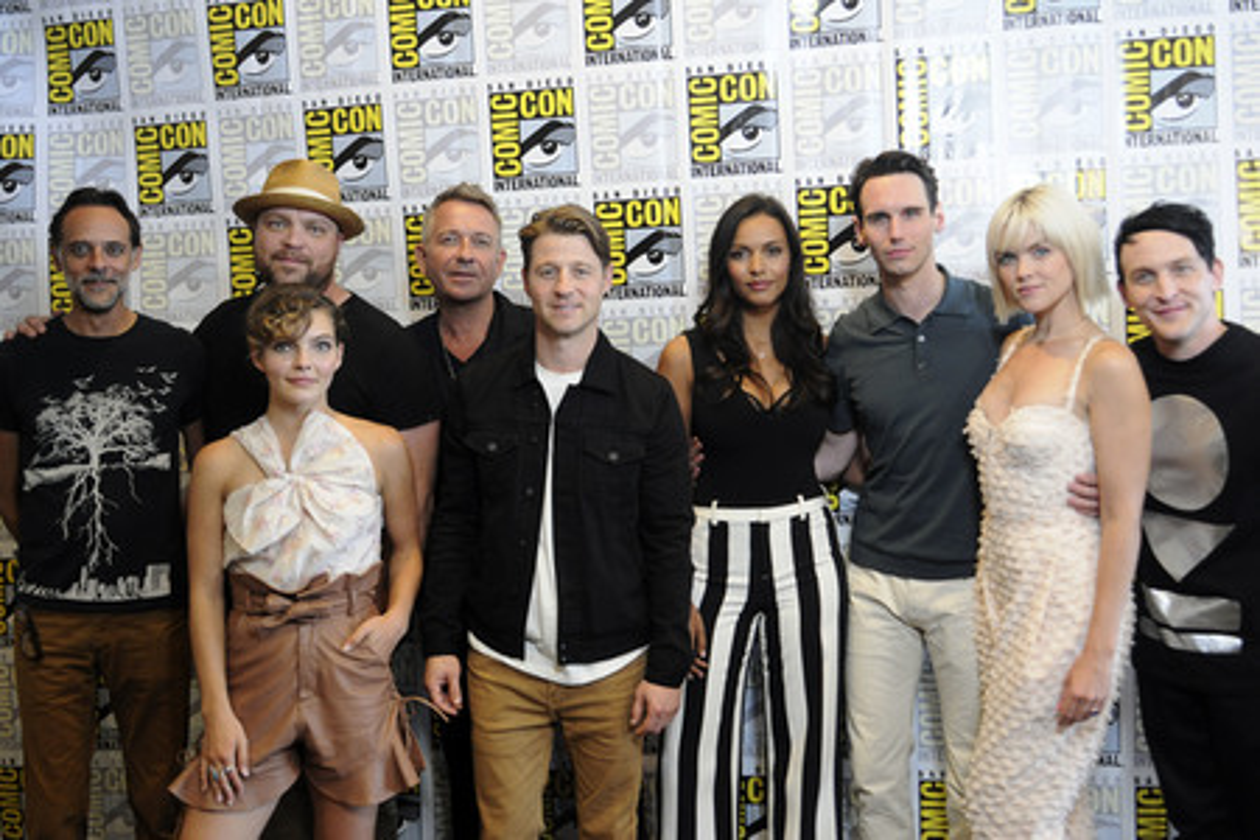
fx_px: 1260
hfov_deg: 53.1
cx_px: 630
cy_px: 420
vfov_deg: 36.9
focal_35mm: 36
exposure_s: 1/60
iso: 1000
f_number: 4
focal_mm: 24
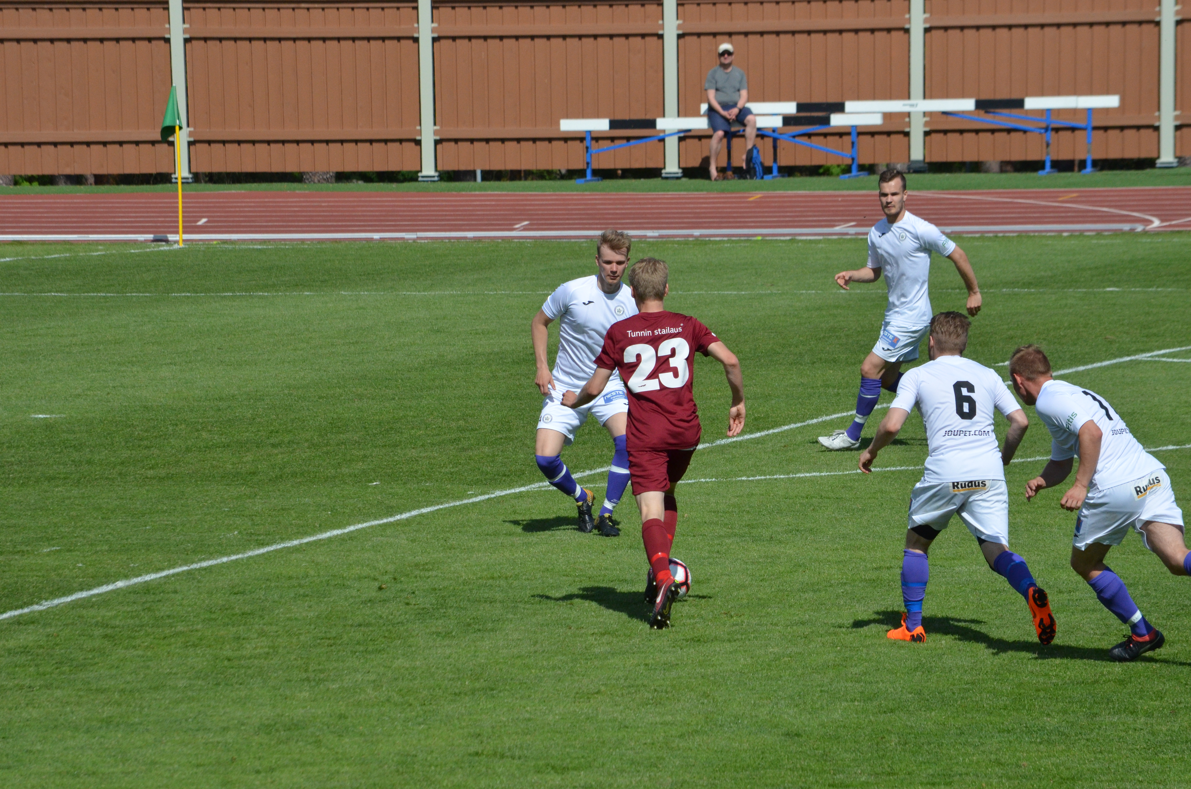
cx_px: 596
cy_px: 394
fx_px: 9904
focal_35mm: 300
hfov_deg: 6.9
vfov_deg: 4.6
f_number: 11
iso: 1000
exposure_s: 1/4000
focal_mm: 200
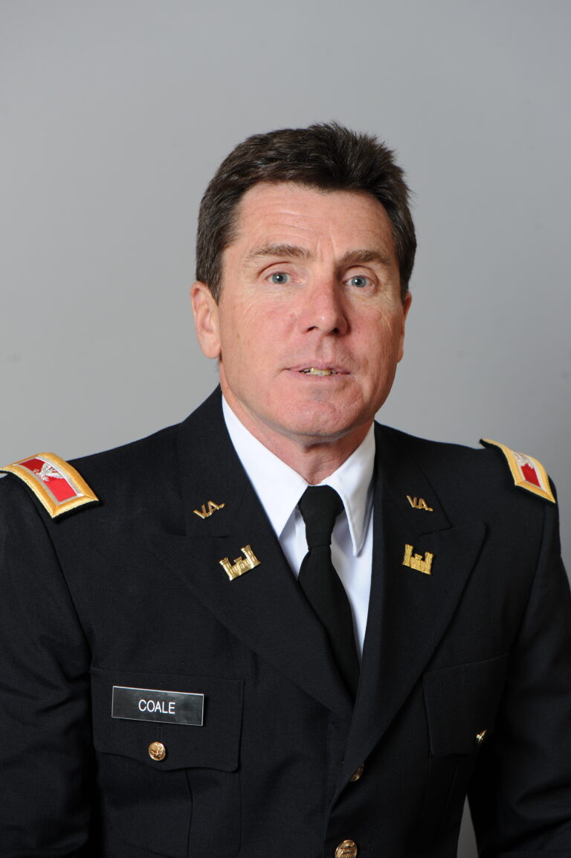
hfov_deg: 13.0
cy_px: 429
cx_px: 286
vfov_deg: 19.5
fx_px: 2501
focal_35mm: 105
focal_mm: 105
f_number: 5.6
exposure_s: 1/160
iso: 200
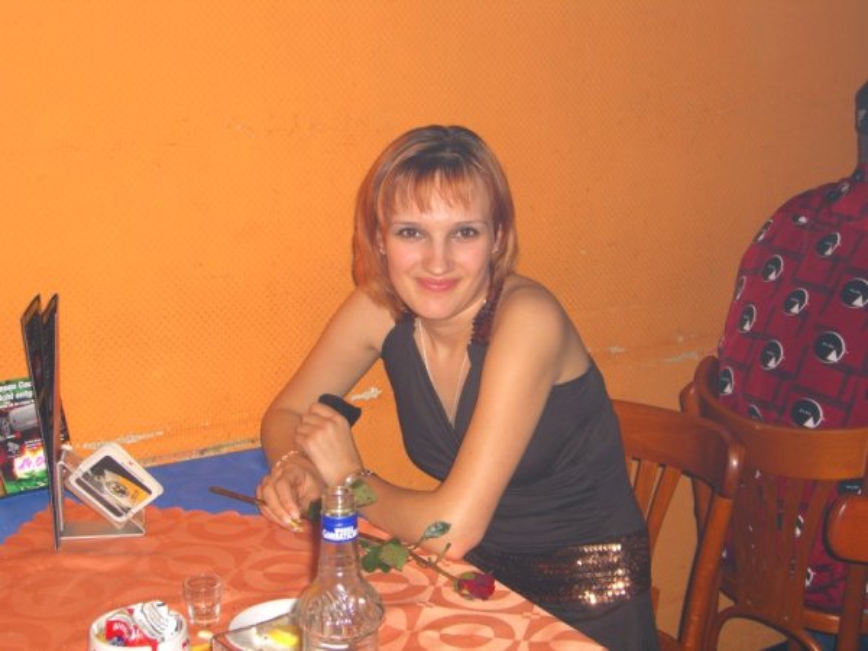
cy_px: 326
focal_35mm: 57
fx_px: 1429
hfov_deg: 33.8
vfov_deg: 25.7
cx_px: 434
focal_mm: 11.8
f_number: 3.6
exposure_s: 1/60
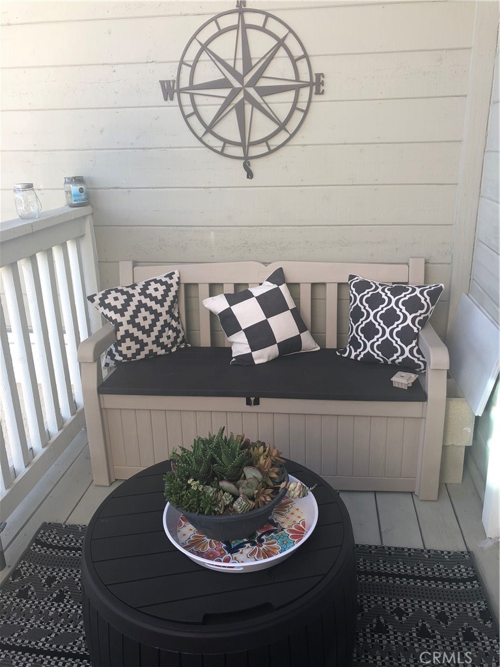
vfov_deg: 63.4
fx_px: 539
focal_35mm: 28
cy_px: 334
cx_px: 250
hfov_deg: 49.7
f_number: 1.8
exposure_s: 1/120
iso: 20
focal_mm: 4
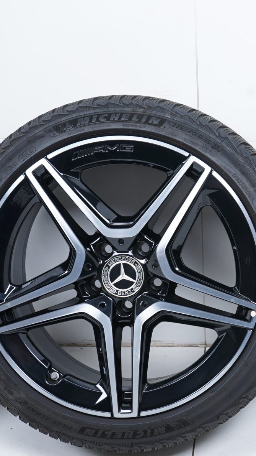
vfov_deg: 29.7
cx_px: 306
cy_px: 222
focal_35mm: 71
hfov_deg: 16.3
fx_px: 857
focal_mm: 42
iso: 250
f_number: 7.1
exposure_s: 1/125
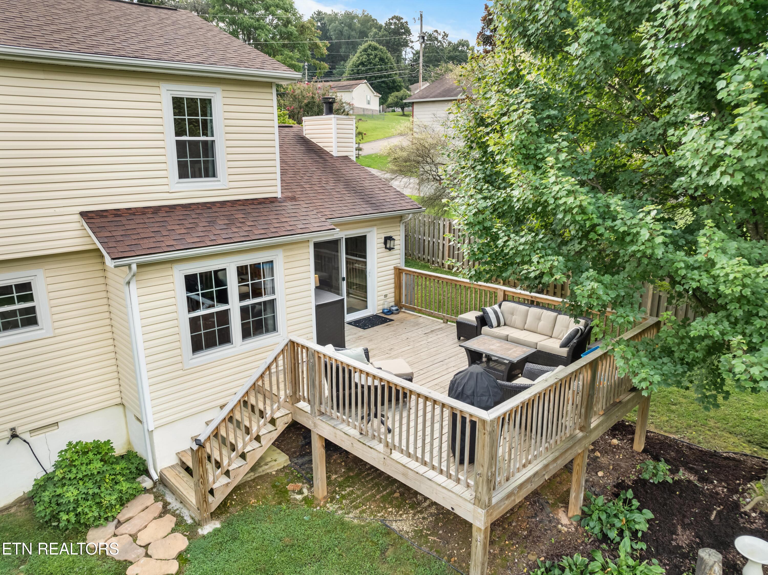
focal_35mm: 24
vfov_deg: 56.8
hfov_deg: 71.6
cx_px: 384
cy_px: 288
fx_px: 532
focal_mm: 12.29
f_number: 2.8
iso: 110
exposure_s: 1/15
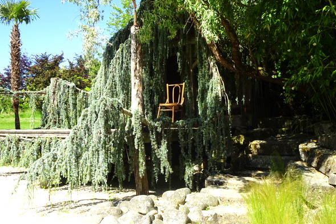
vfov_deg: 31.1
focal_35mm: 43
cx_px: 164
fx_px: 401
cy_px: 89
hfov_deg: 45.4
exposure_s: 1/250
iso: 80
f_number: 4
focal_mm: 6.56
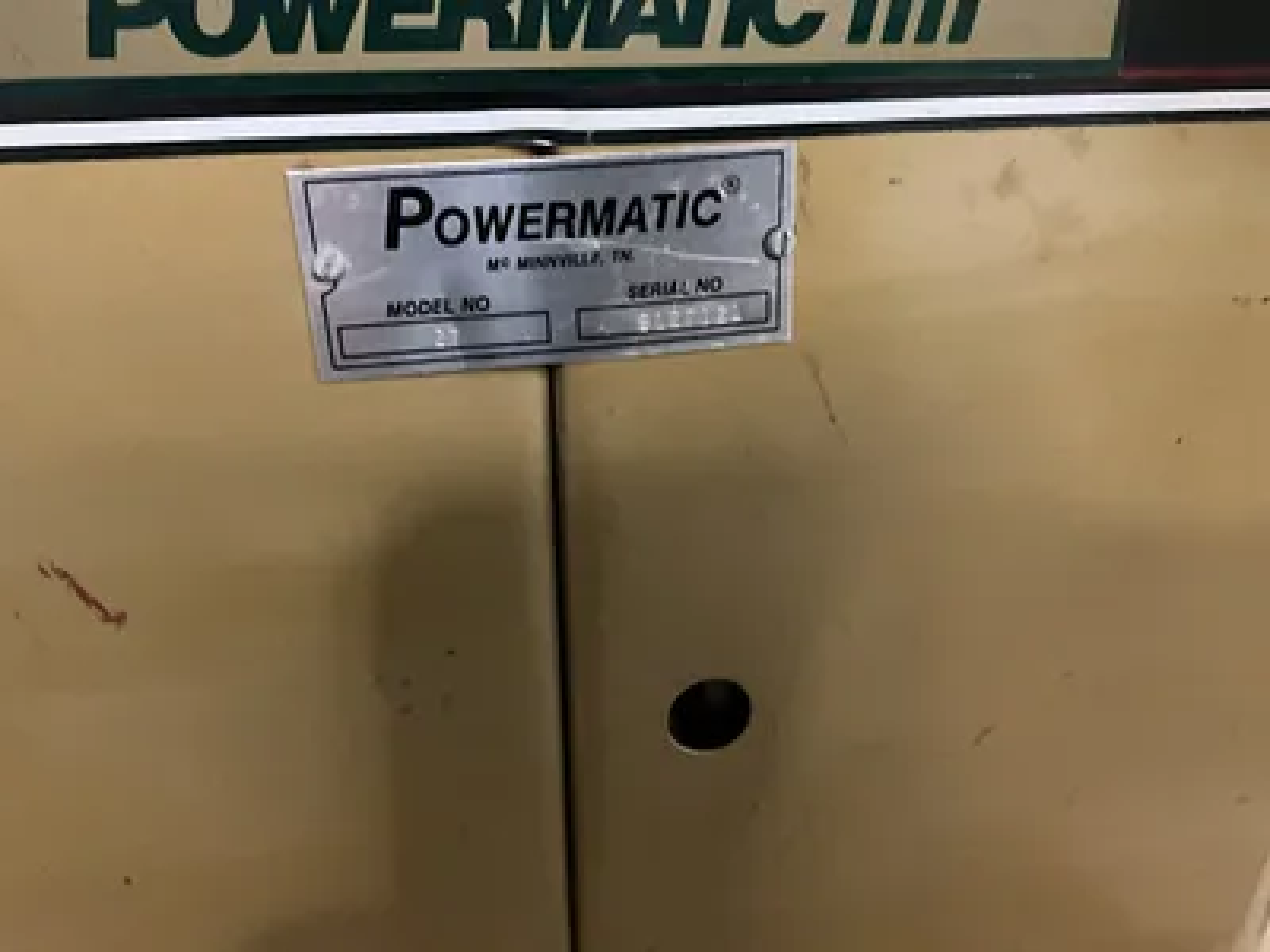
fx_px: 1064
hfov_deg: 61.7
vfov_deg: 48.2
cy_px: 476
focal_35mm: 29
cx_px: 635
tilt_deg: -23.7
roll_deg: +0.5
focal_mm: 3
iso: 640
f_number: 1.8
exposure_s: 1/26
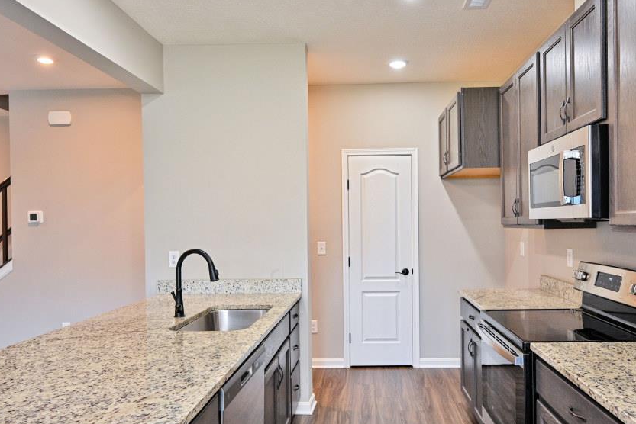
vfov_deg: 47.9
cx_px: 357
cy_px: 227
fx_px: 477
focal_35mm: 27
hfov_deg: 67.1
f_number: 4
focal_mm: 15
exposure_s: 1/60
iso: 360
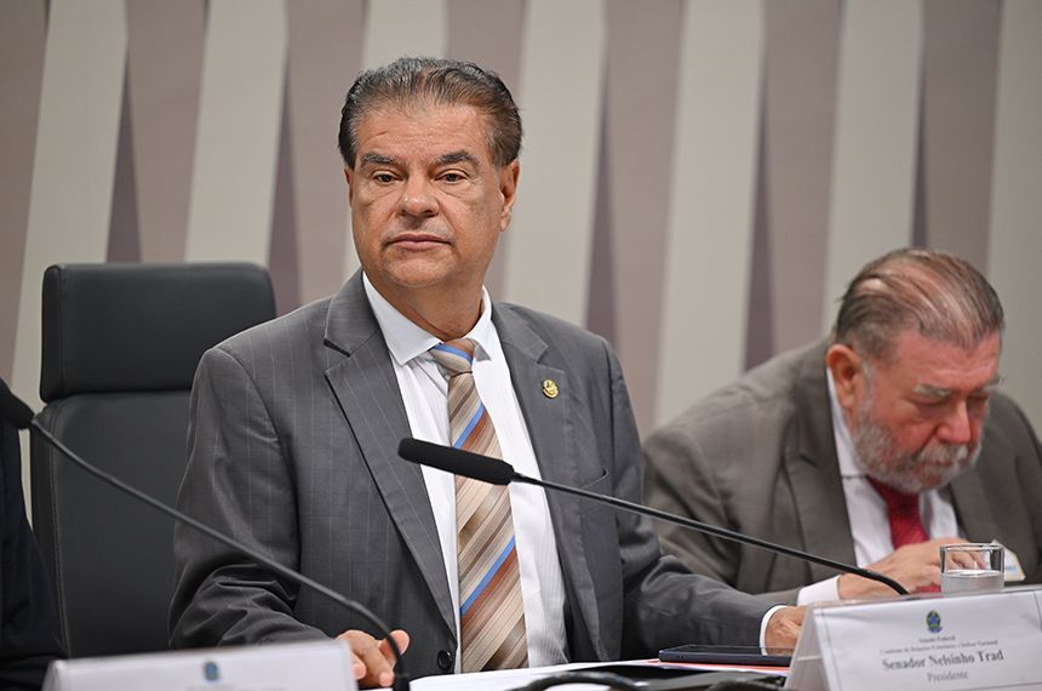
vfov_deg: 7.6
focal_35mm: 180
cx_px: 521
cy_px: 346
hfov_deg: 11.4
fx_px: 5200
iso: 800
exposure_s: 1/100
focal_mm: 180
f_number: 3.2
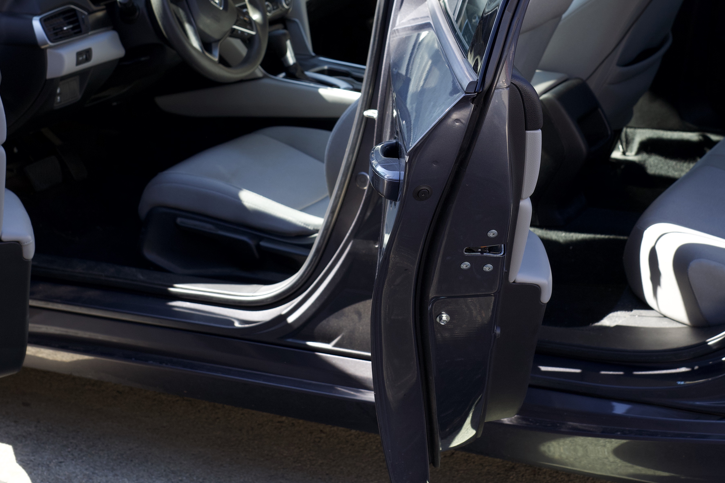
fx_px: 1692
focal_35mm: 84
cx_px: 465
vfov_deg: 16.1
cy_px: 79
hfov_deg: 24.1
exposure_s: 1/125
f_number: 7.1
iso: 400
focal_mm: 50
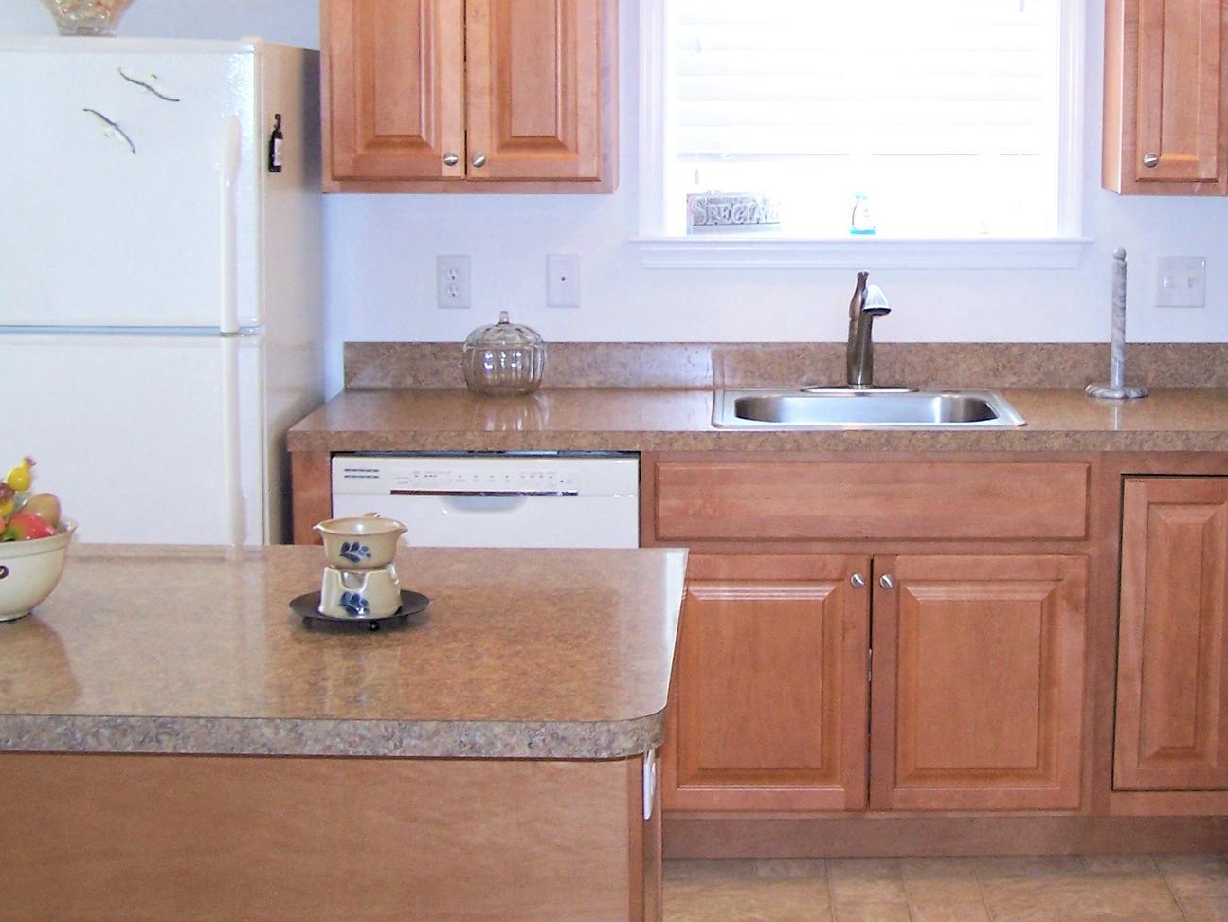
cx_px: 863
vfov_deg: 24.3
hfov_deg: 31.8
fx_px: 2129
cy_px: 306
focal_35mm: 60
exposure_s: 1/60
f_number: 2.8
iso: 140
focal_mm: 6.3
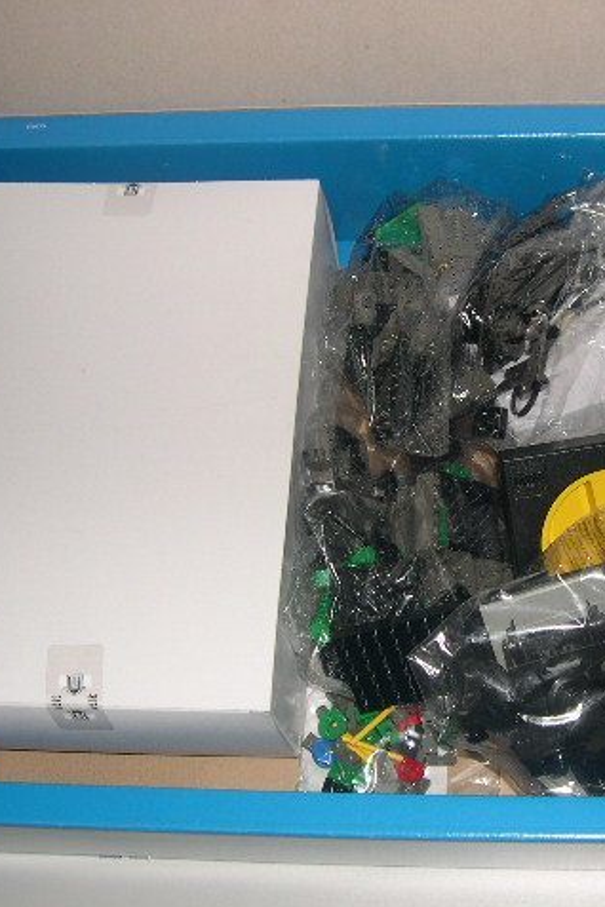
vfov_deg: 37.5
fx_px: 1336
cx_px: 491
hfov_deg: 25.1
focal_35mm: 53
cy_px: 454
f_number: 2.8
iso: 100
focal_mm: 8
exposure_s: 1/60
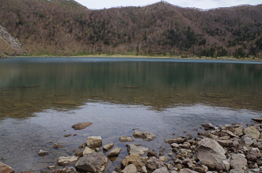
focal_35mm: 30
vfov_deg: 43.4
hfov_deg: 62.1
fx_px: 218
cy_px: 86
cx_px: 131
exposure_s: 1/100
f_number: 11
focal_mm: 20
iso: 100
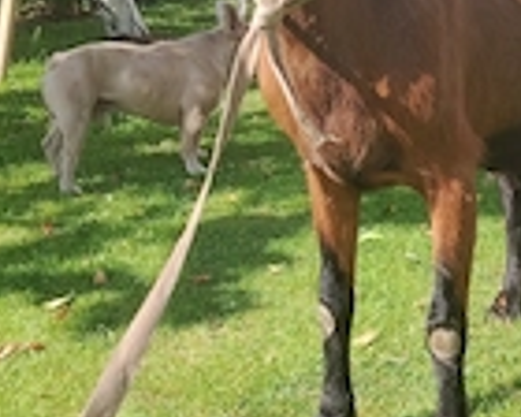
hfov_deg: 27.8
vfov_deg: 22.7
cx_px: 409
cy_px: 290
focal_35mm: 67
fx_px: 1033
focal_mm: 5.25
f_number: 1.75
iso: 164
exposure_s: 1/900
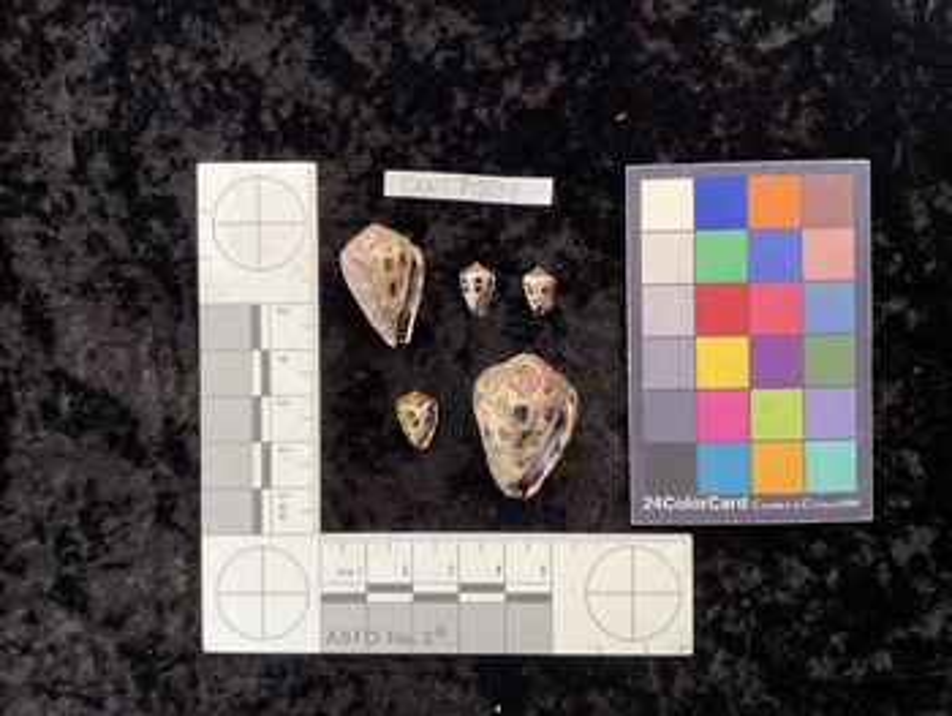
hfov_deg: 61.6
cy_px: 358
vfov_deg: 48.3
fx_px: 798
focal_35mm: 29
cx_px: 476
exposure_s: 1/60
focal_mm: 3
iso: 80
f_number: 1.8
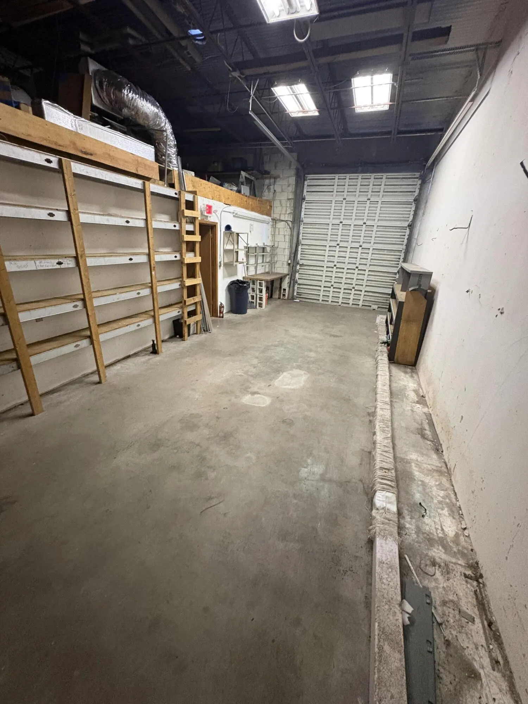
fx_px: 285
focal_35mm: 14
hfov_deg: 85.7
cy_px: 352
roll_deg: -3.7
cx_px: 264
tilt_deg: -19.6
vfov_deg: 102.1
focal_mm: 2.22
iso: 1000
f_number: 2.2
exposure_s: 1/60
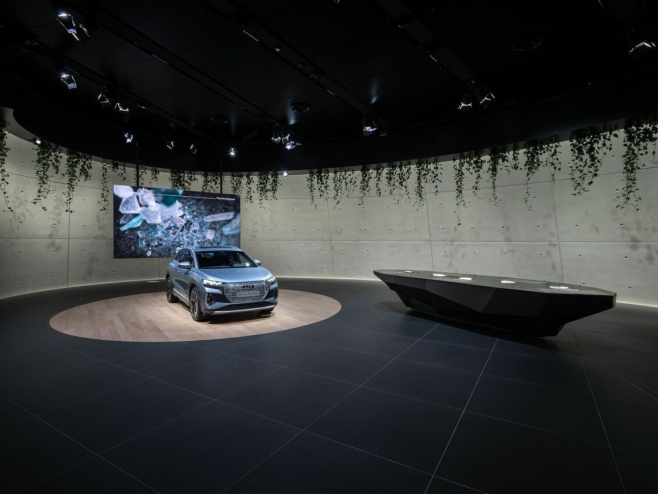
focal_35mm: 18
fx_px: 342
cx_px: 329
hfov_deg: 87.8
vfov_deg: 71.6
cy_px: 247
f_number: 11
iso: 100
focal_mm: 23
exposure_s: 2.5
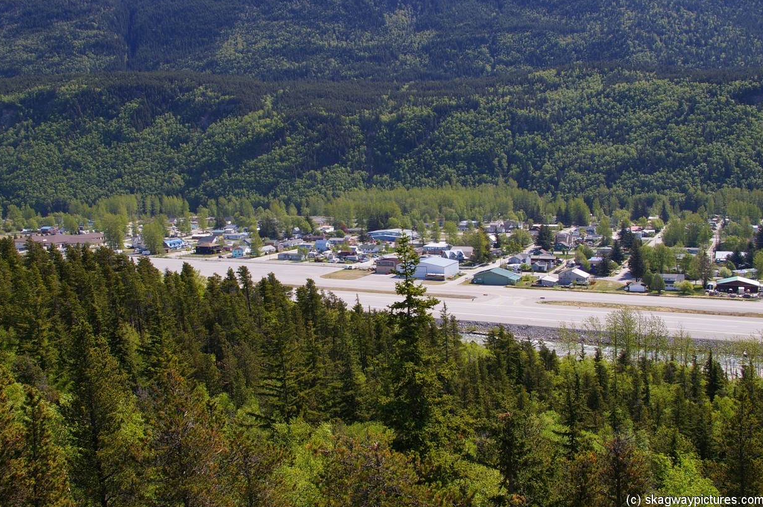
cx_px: 360
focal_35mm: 34
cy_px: 244
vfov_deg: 39.3
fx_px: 710
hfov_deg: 56.5
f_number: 9.5
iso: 200
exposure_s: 1/180
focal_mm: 21
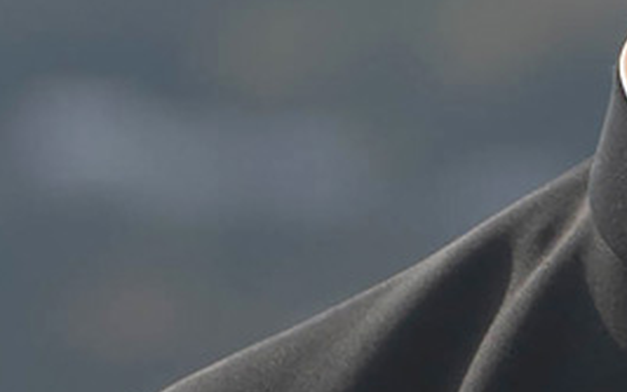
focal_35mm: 438
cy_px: 210
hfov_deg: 4.8
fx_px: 7486
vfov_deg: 3.0
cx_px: 859
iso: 125
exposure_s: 1/2000
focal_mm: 90
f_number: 2.8
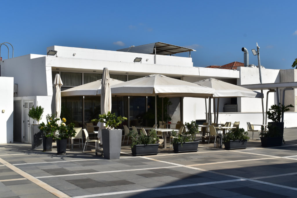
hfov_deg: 38.9
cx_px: 148
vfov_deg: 26.5
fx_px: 421
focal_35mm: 51
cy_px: 99
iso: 200
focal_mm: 34
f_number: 11
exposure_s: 1/500
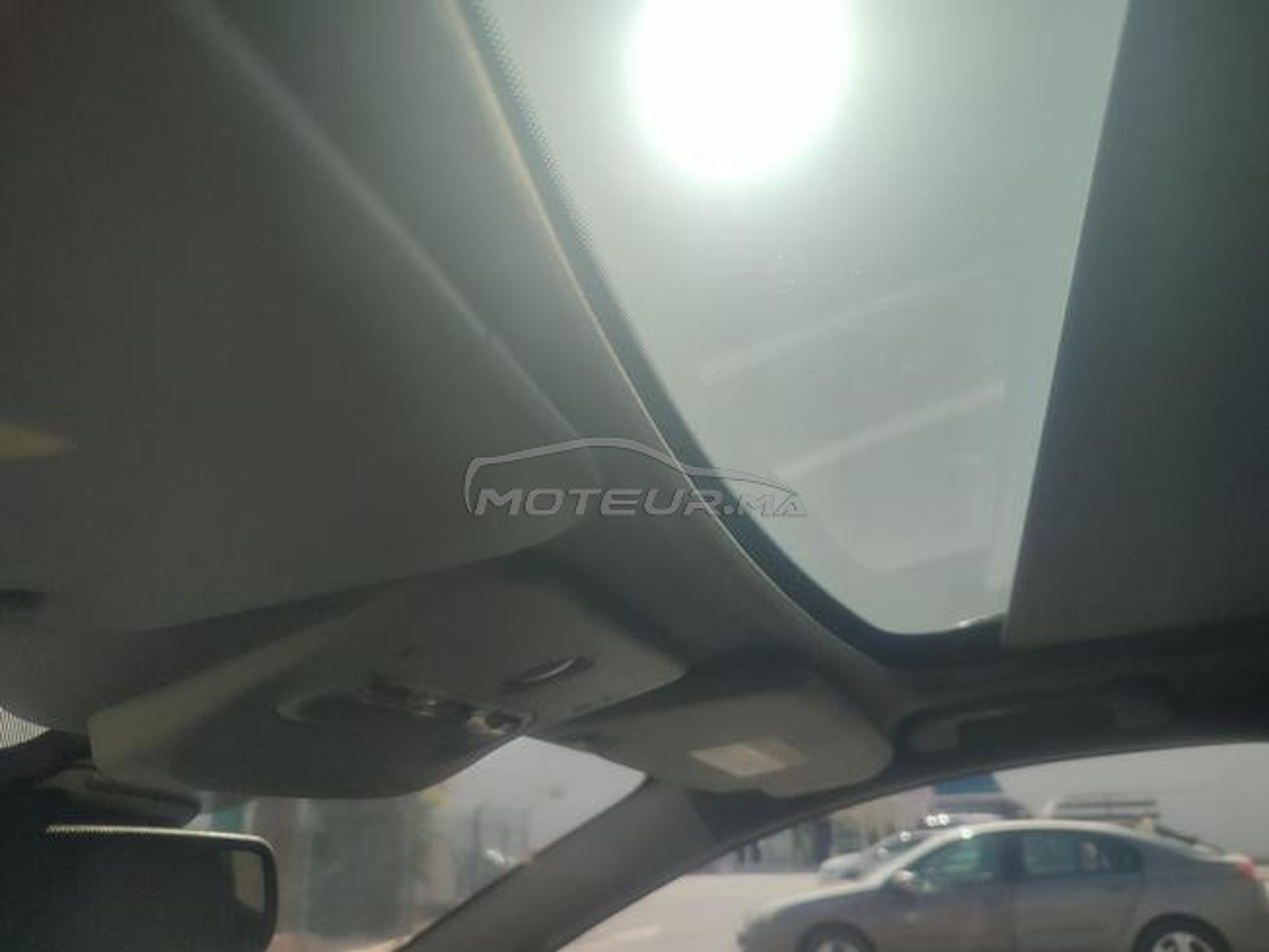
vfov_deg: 56.8
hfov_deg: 71.6
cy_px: 476
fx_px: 880
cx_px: 634
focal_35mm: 24
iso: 50
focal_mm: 5.89
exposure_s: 1/1091
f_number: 1.89
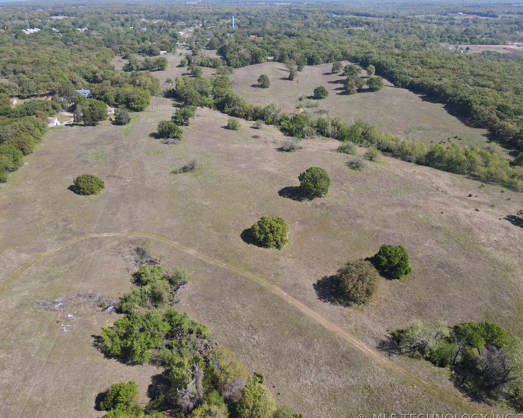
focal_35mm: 26
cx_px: 262
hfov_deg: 66.0
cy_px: 211
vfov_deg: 54.9
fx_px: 402
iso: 100
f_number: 2.8
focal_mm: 4.5
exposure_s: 1/400
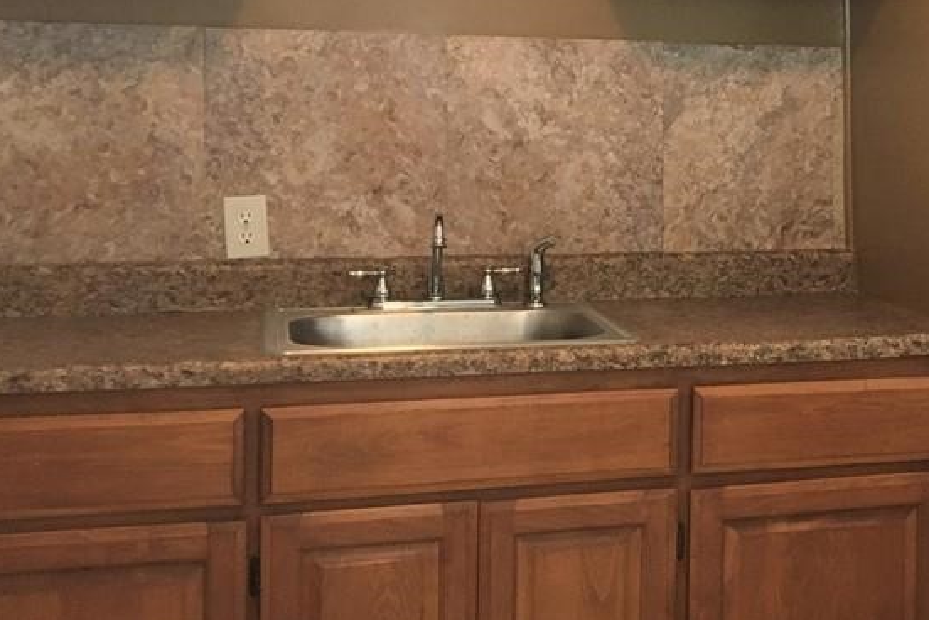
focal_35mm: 56
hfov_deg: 34.1
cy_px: 181
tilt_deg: -3.9
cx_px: 799
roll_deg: -0.9
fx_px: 1446
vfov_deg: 24.0
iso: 200
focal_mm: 4.15
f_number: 2.2
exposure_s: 1/24
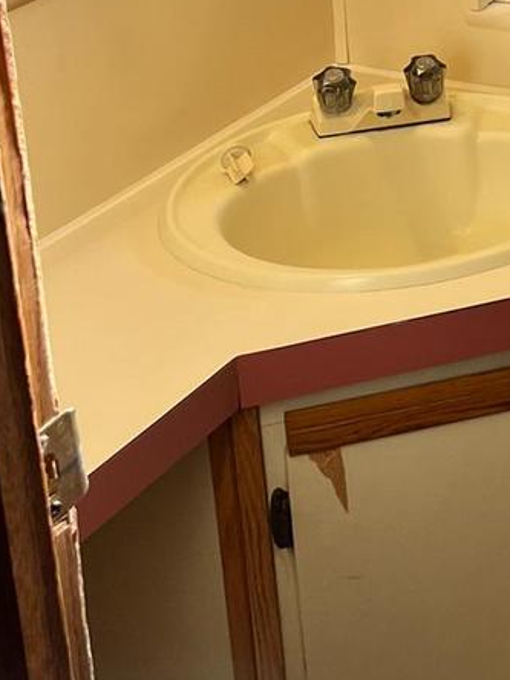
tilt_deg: -18.2
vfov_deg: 20.7
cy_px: -66
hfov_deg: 15.6
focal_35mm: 90
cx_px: 654
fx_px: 1768
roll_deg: +1.5
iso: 125
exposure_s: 1/120
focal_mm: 5.7
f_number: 1.5
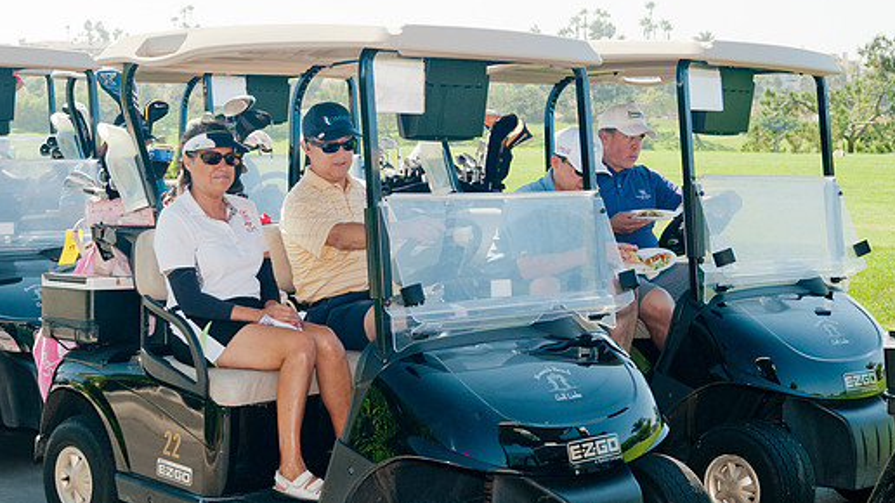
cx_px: 406
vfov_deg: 18.0
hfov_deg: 31.4
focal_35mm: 67
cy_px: 280
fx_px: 1590
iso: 400
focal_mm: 38
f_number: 6.3
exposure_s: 1/160
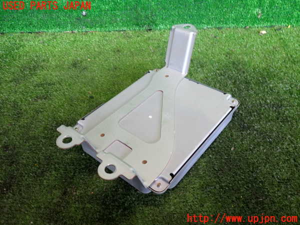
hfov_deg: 60.0
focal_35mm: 30
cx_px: 150
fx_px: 260
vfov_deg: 46.8
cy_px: 112
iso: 200
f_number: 2.3
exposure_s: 1/50
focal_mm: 5.4
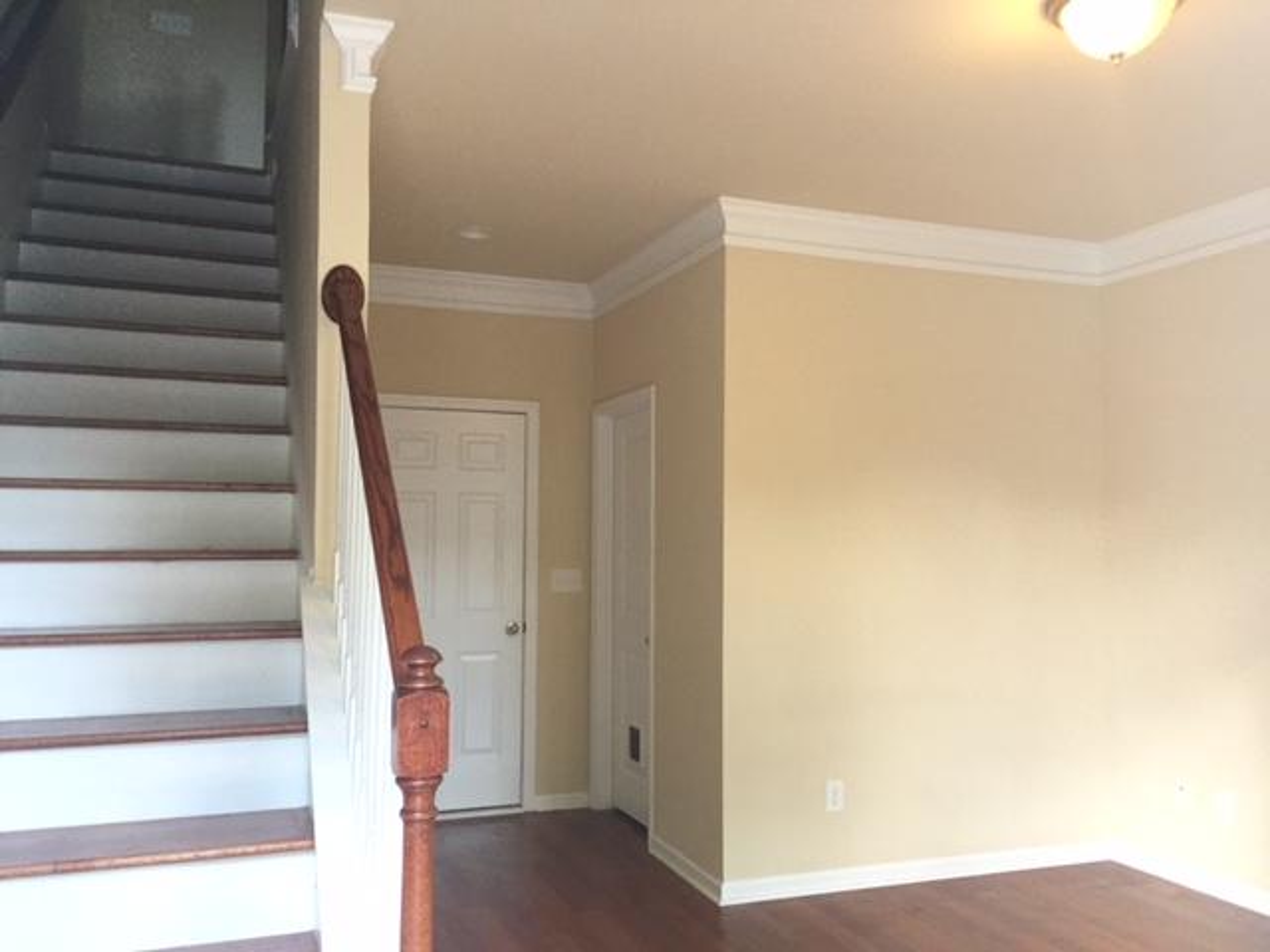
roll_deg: -0.2
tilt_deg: +4.2
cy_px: 476
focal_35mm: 29
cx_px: 635
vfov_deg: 48.2
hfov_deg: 61.7
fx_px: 1064
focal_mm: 4.15
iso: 50
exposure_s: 1/30
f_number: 2.2
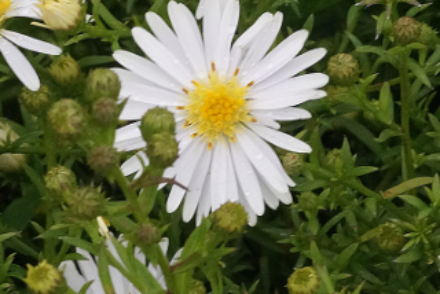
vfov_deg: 2.5
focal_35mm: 562
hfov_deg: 3.7
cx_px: 250
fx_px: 6875
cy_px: -16
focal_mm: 100
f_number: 13
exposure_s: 1/160
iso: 1000
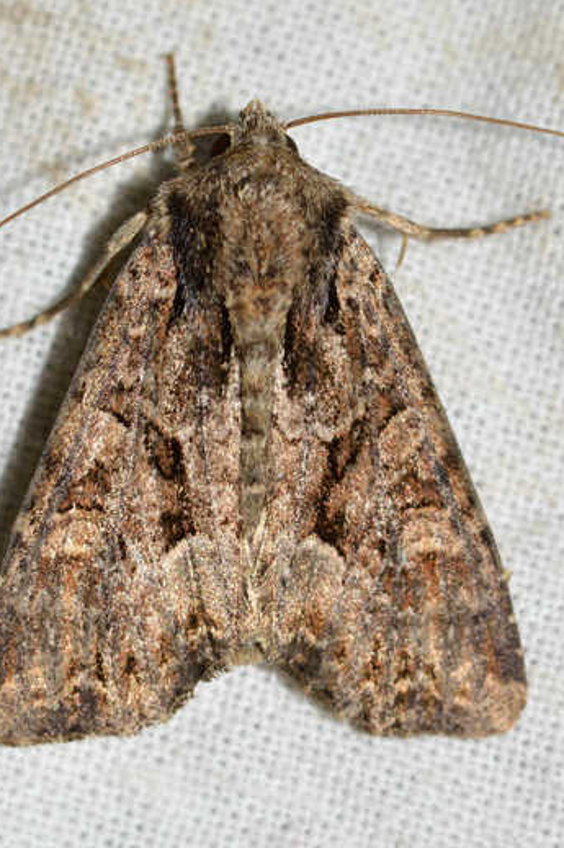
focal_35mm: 185
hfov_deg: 7.4
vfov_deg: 11.1
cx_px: 260
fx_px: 4356
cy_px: 443
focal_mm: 100
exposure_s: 1/200
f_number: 20
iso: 100
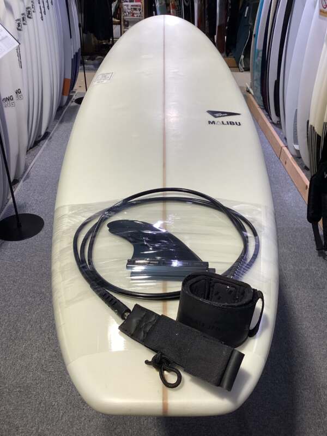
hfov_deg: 45.4
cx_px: 164
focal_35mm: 31
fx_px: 390
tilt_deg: -35.8
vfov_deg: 58.4
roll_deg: -0.2
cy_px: 218
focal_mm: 3.3
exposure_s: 1/120
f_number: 2.4
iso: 80
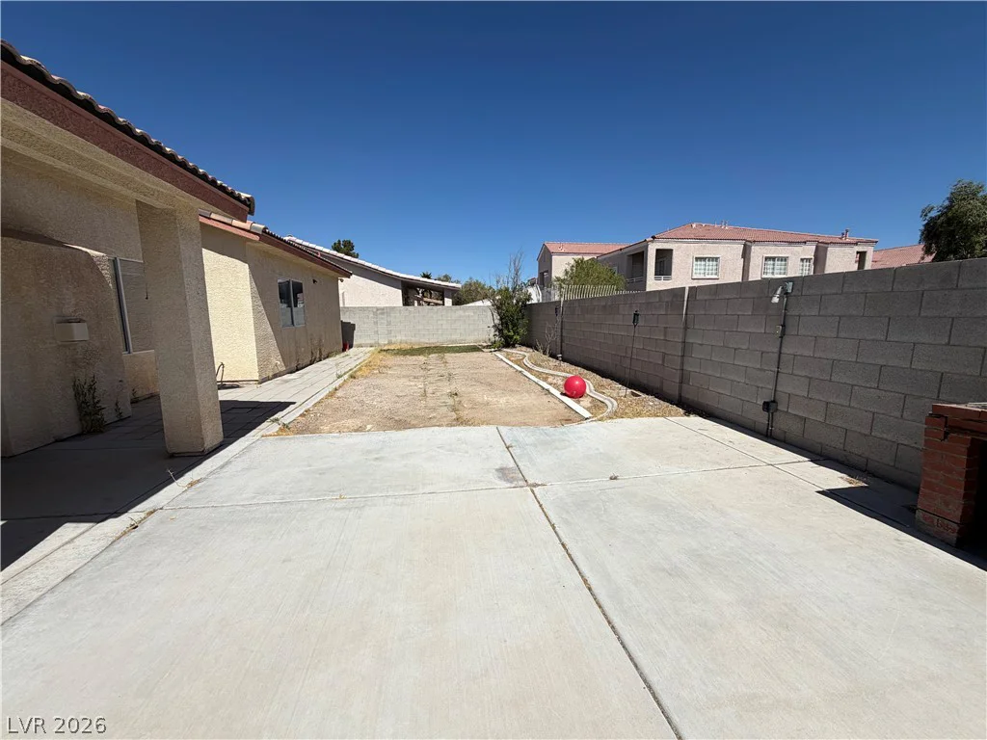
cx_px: 494
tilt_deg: -8.3
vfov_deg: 85.7
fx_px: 399
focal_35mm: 14
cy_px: 370
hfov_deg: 102.1
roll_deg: +0.0
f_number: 2.2
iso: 20
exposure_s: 1/1698
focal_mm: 2.22
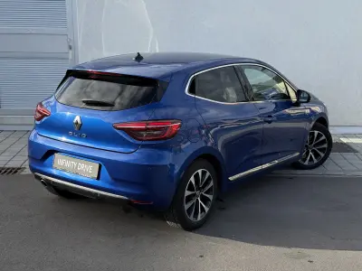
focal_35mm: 48
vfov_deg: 30.3
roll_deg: -0.5
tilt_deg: -12.1
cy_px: 136
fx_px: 502
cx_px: 181
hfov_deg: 39.7
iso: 100
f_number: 1.78
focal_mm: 6.76
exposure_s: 1/1203
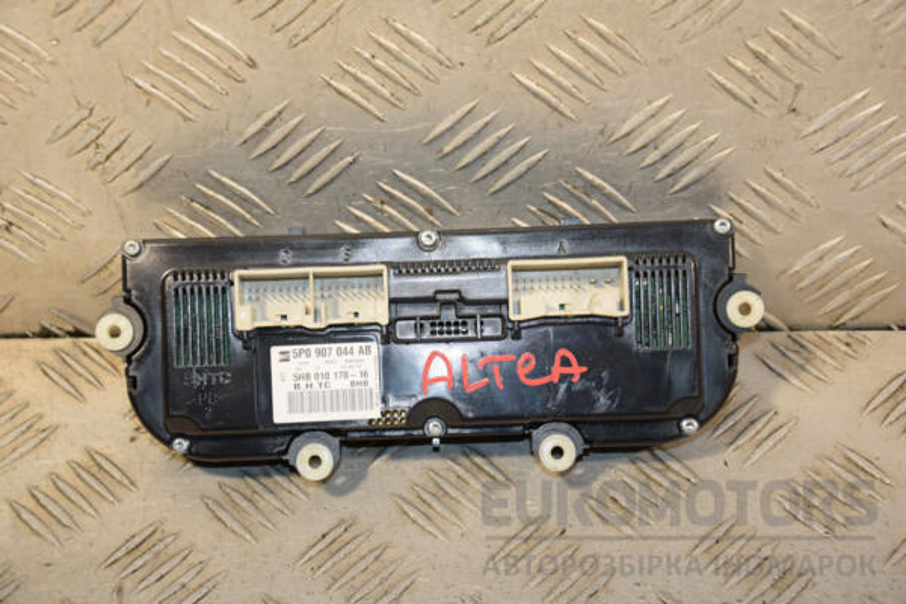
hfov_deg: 23.4
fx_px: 2189
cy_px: 302
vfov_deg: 15.7
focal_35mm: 87
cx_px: 453
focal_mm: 58
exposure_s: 1/200
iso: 800
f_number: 5.6
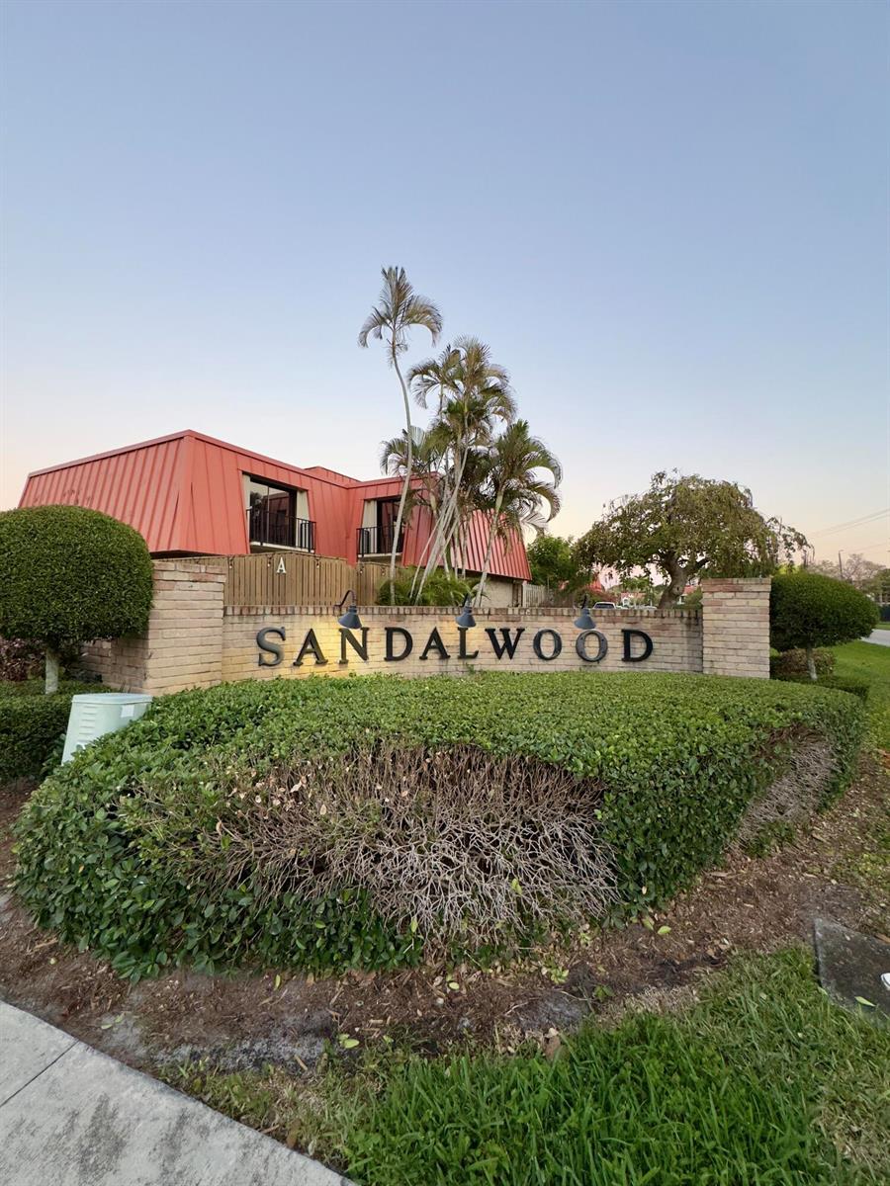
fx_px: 480
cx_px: 445
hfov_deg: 85.7
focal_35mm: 14
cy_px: 593
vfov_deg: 102.1
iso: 125
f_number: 2.2
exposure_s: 1/99
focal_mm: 2.22
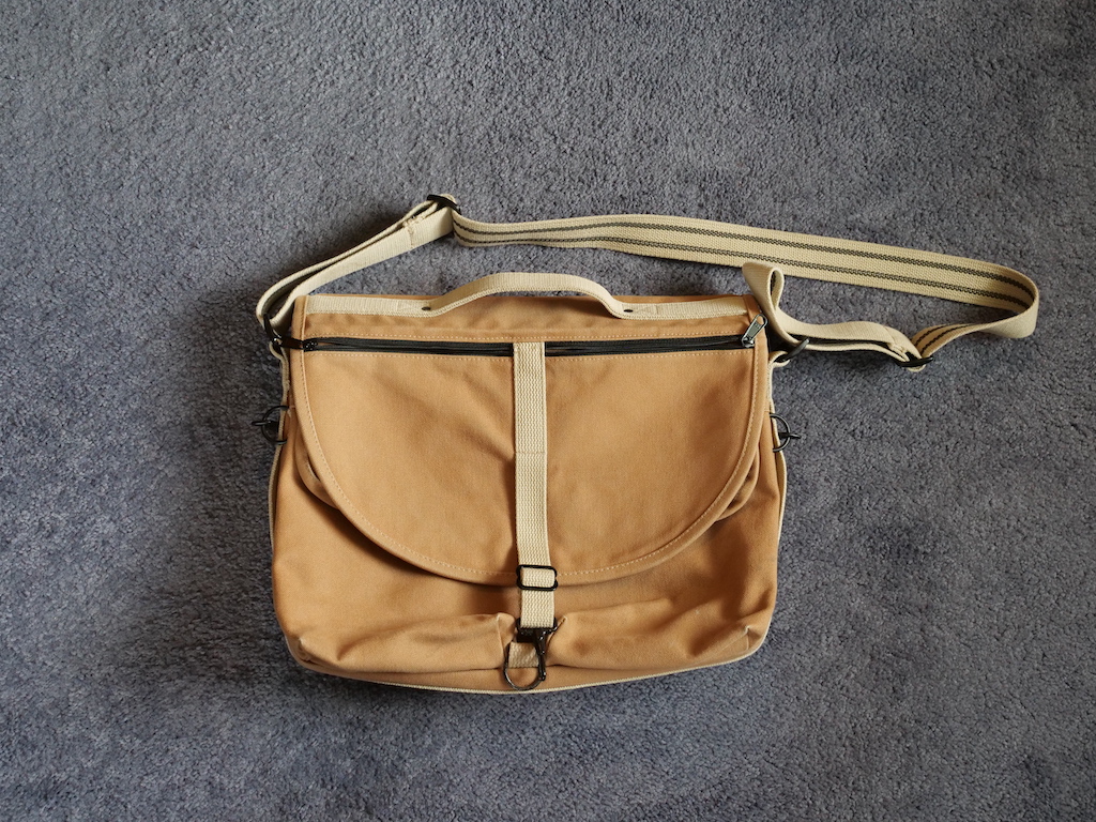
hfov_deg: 42.9
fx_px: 1393
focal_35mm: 44
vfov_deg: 32.9
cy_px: 411
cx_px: 548
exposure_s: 1/60
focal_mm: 22
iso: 1600
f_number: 6.3
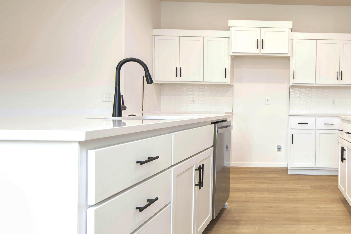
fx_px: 312
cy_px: 111
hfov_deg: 53.2
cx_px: 299
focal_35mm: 32
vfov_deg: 41.1
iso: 400
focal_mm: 18
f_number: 6.7
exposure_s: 1/15
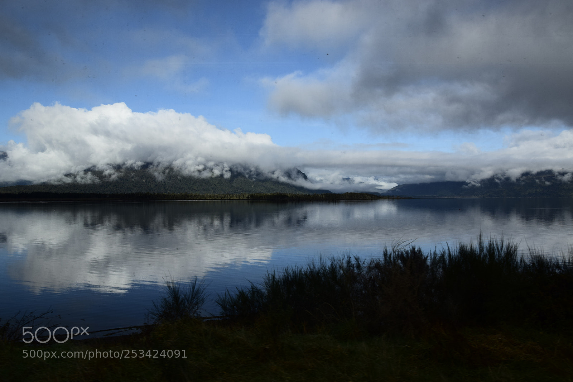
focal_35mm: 33
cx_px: 286
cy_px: 191
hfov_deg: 57.2
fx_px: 525
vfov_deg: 40.0
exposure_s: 1/500
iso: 220
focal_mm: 22
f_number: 11
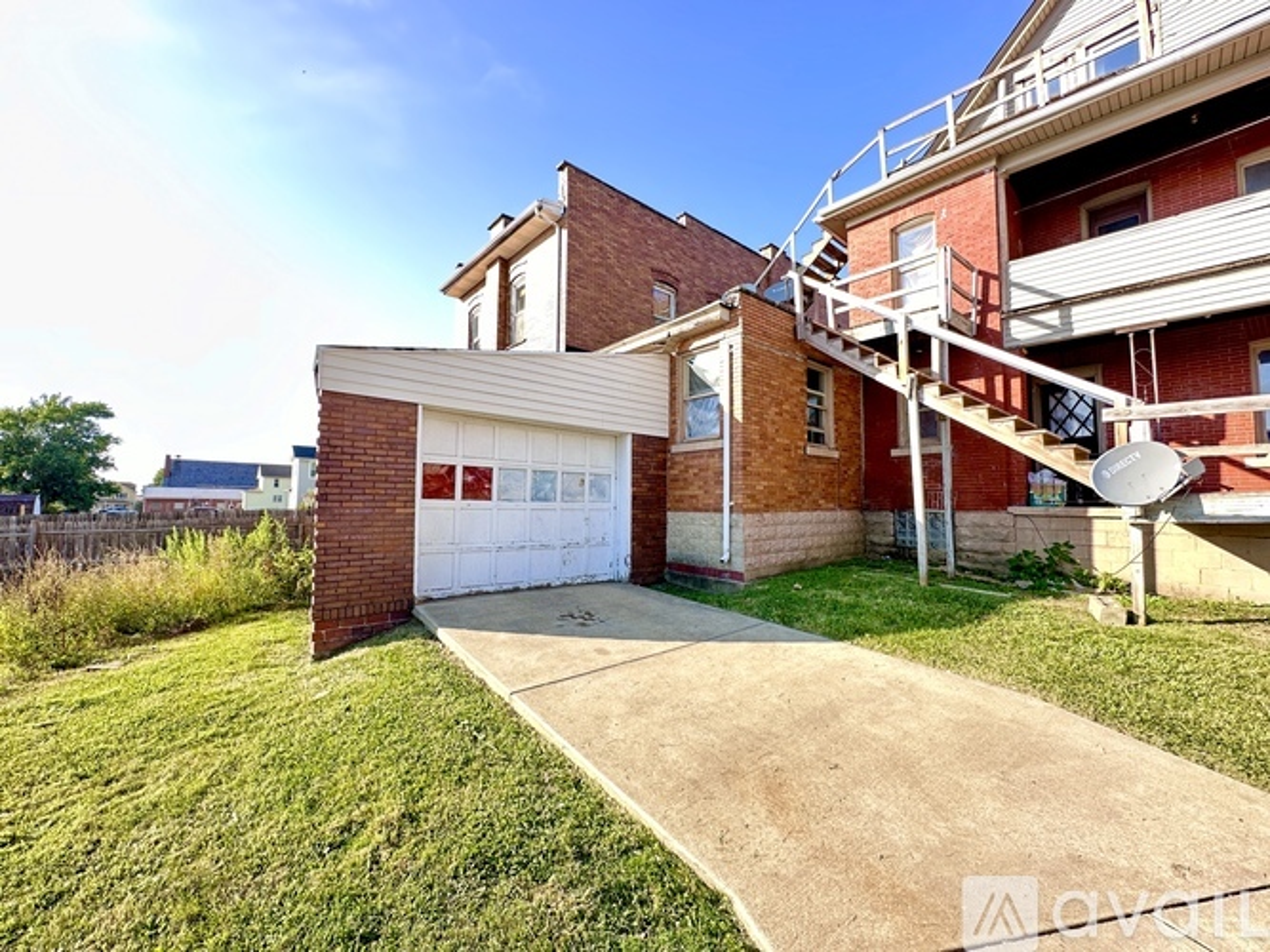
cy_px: 476
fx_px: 514
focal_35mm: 14
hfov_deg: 102.1
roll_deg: -1.1
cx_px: 635
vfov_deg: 85.7
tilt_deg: +4.8
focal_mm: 2.22
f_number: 2.2
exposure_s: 1/111
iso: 40
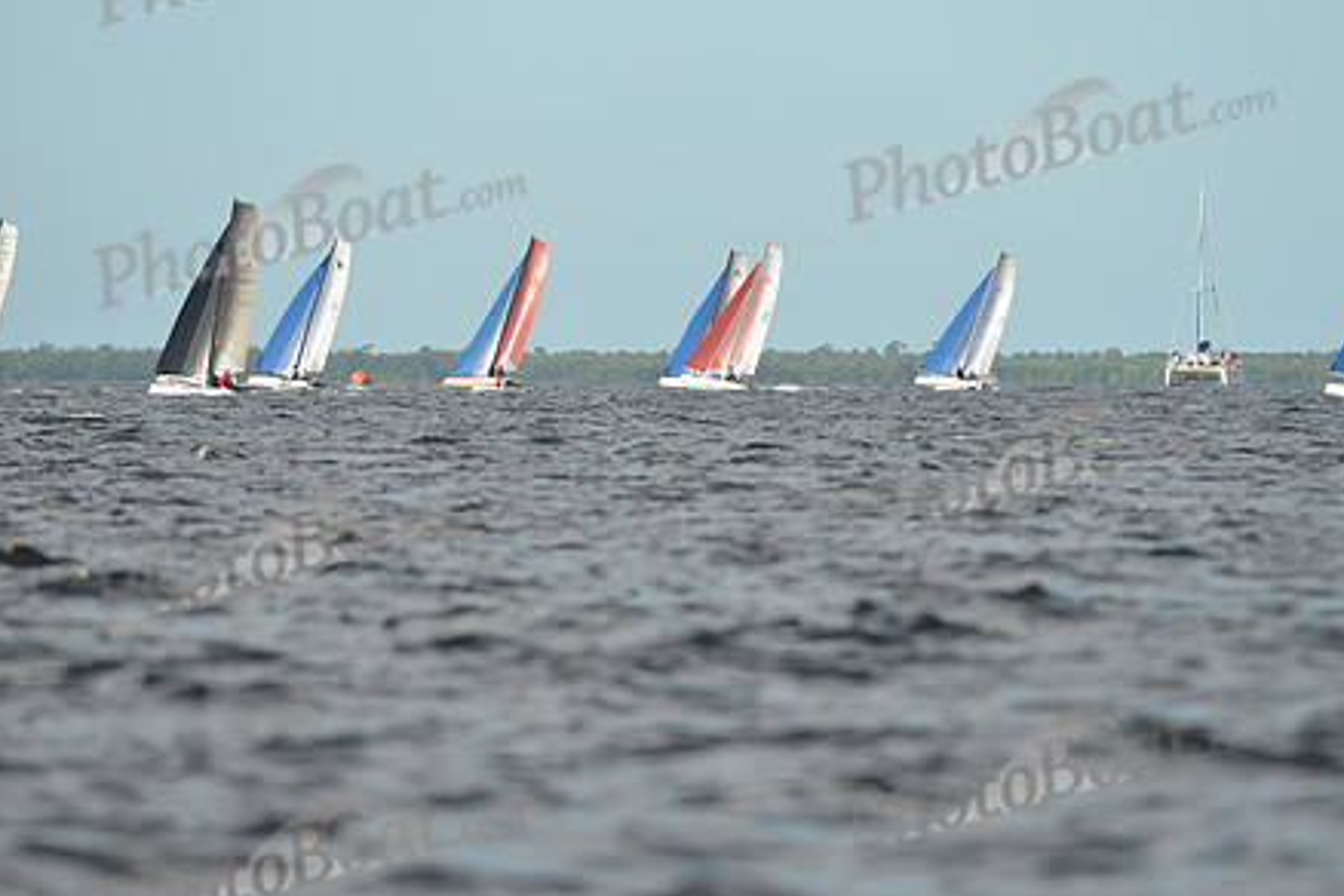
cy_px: 345
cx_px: 687
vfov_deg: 2.6
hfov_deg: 3.9
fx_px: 19785
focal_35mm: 530
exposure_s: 1/1000
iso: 250
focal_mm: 400
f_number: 4.5
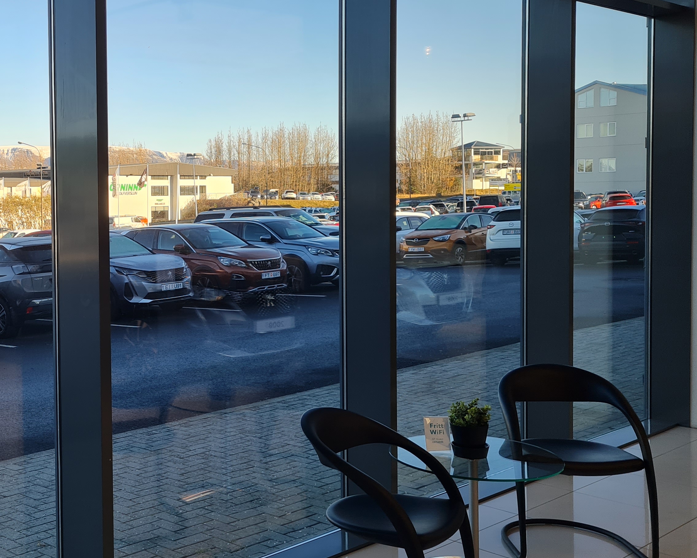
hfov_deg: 38.8
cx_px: 93
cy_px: 228
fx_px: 928
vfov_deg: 33.3
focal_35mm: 45
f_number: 1.8
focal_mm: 5.4
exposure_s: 1/760
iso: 50
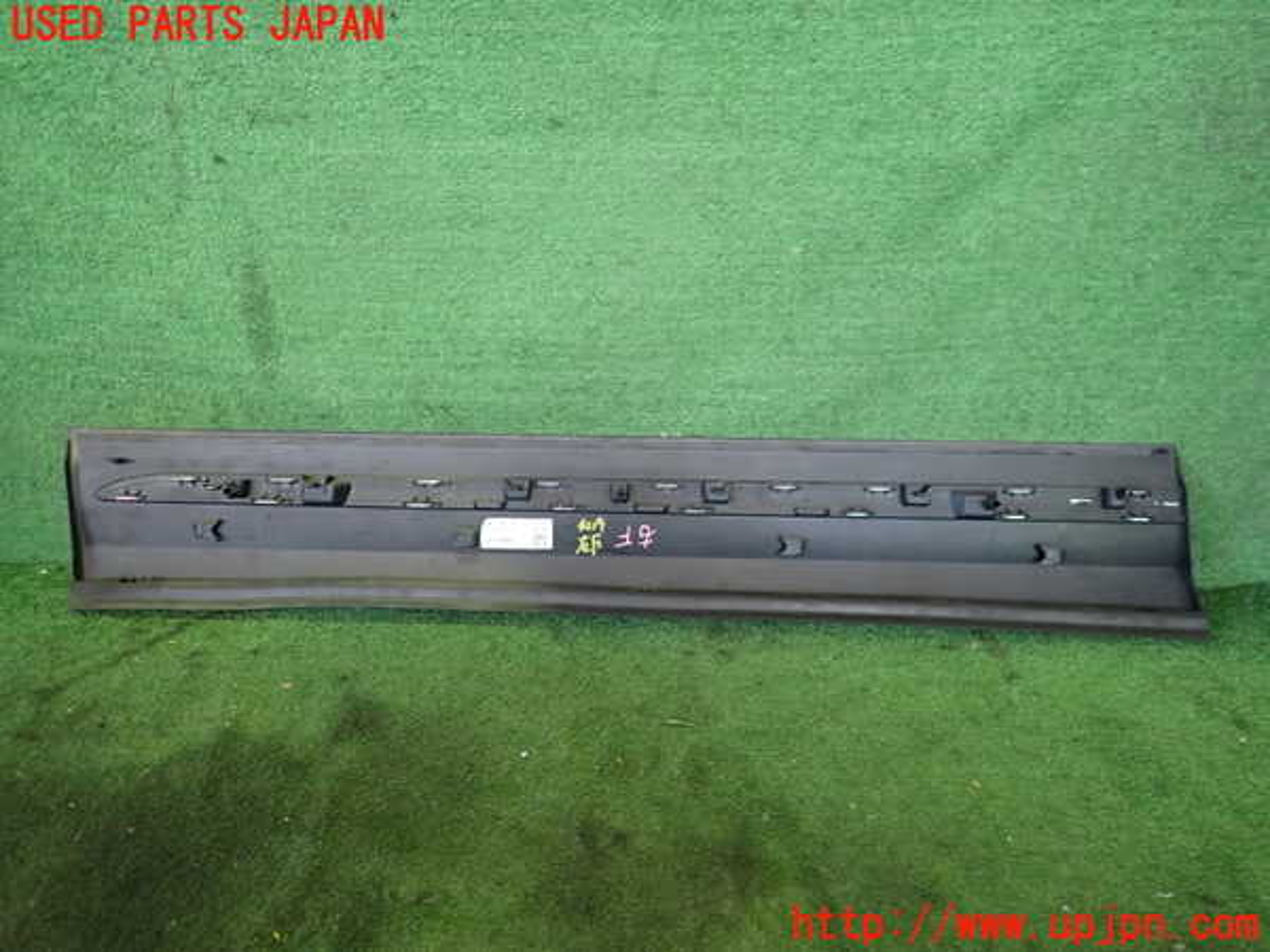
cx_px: 635
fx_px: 917
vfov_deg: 54.9
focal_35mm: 25
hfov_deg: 69.4
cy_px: 476
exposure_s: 1/30
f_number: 2
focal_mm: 4.5
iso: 500
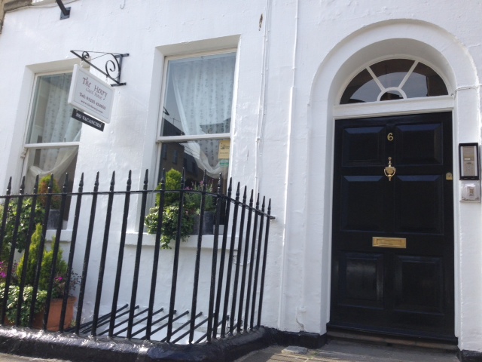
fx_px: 459
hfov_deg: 55.4
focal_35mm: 33
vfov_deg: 42.9
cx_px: 241
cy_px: 181
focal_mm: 4.12
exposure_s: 1/559
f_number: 2.4
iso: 50
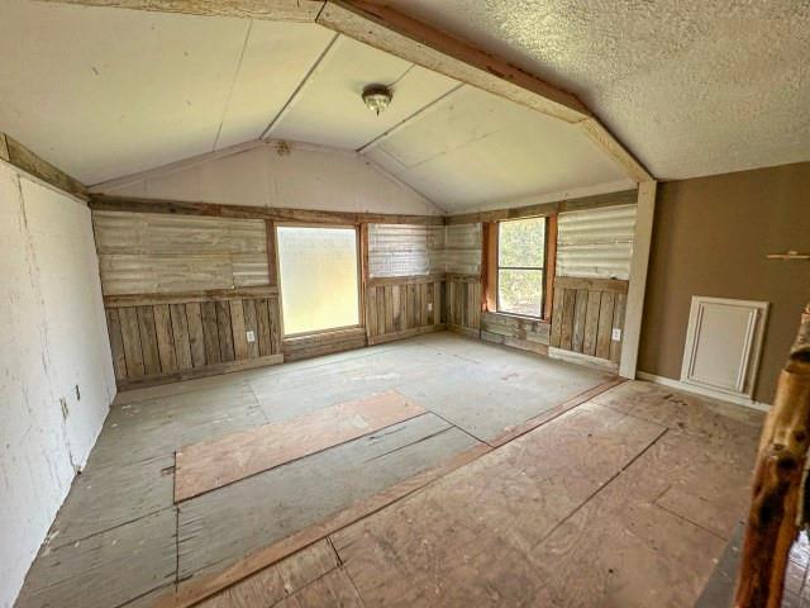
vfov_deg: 85.7
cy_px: 304
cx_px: 405
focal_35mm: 14
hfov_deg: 102.1
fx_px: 328
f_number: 2.2
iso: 50
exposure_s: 1/99
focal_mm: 2.22
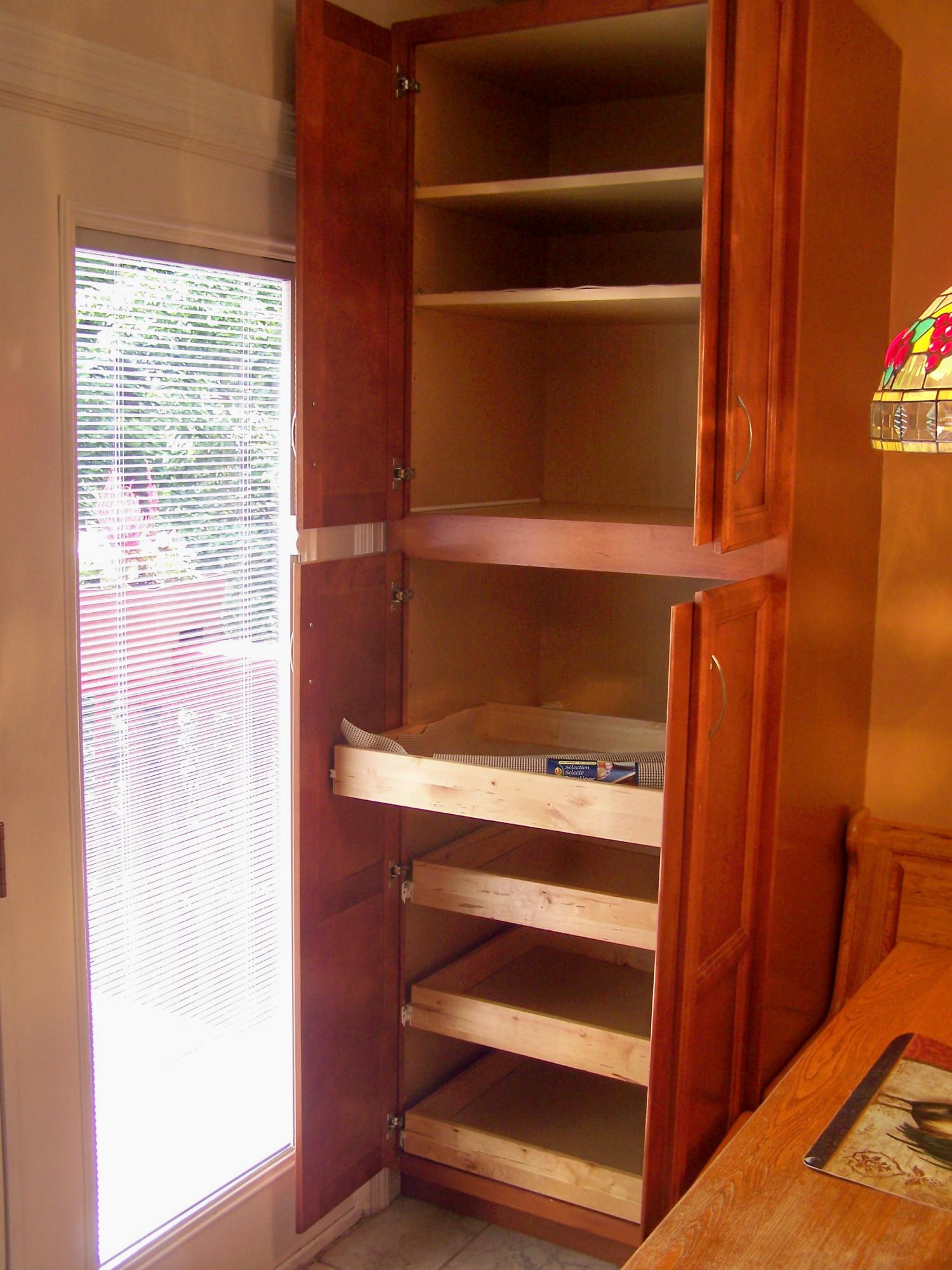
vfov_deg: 49.0
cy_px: 635
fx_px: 1393
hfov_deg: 37.7
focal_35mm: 38
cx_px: 476
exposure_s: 1/25
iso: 64
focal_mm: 6.3
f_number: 2.8
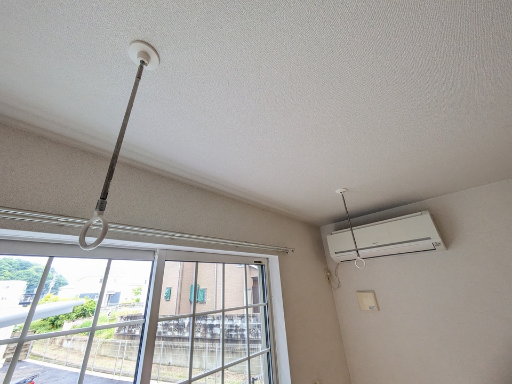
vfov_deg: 85.7
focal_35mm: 14
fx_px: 207
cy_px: 192
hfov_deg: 102.1
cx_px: 256
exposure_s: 1/60
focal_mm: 1.83
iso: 126
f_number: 2.2
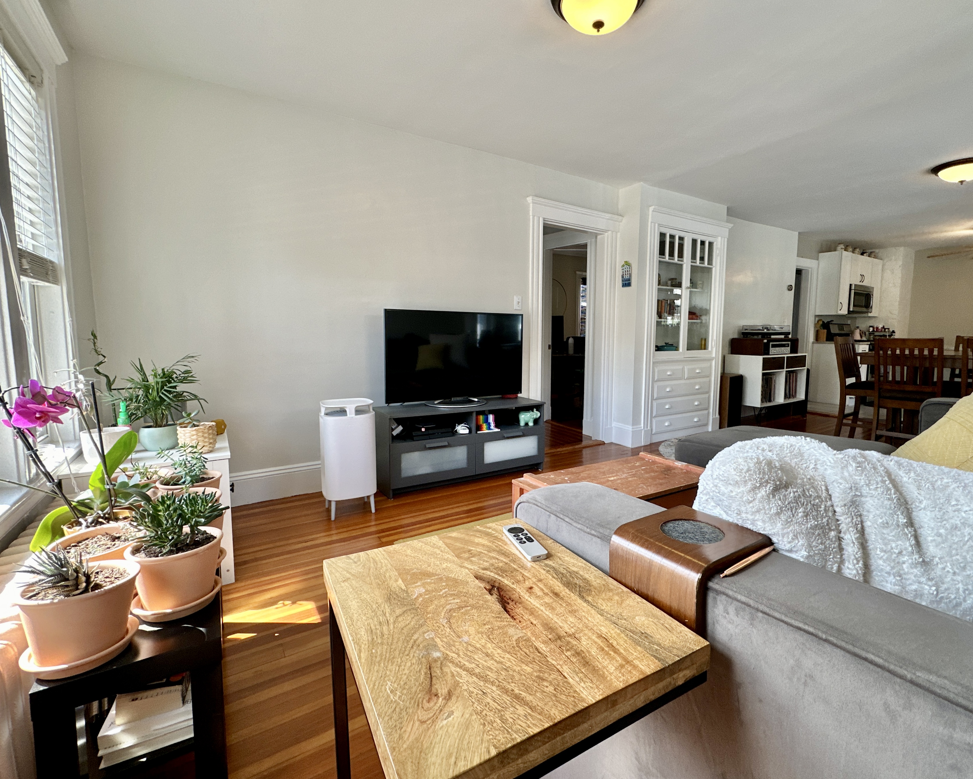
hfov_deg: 92.9
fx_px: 461
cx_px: 530
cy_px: 377
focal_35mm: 16
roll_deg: +0.4
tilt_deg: -5.9
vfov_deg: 80.3
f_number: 2.2
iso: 100
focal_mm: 2.22
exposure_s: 1/121
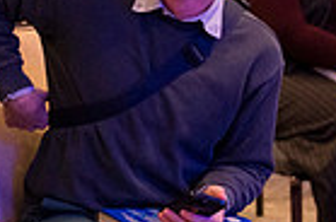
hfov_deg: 9.5
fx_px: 2021
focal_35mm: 217
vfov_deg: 6.3
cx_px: 29
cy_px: 200
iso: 4000
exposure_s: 1/200
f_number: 4
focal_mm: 52
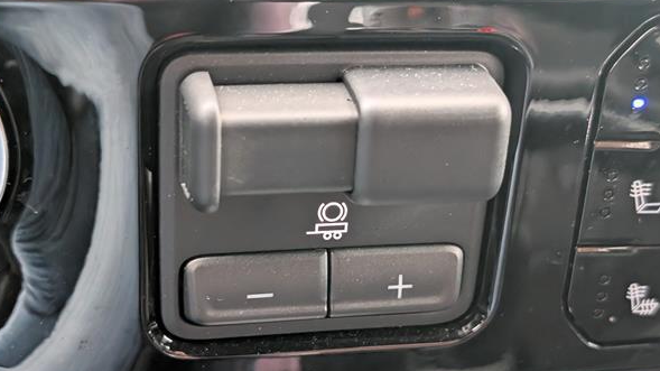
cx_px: 326
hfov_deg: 36.0
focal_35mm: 58
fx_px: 1015
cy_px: 221
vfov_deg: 20.7
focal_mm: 6.9
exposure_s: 1/65.4
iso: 787
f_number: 1.68
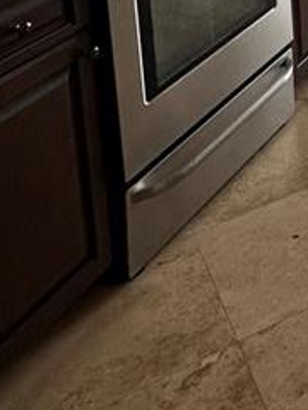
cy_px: -227
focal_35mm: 70
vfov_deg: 22.2
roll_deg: +0.2
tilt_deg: -8.0
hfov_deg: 15.6
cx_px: 657
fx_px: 830
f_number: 2.2
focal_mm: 2.22
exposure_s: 1/145
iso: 40
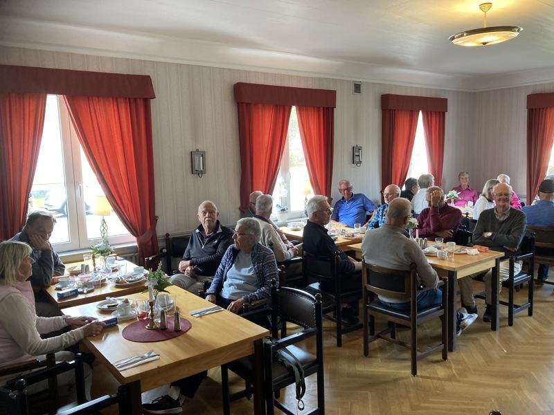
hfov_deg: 63.4
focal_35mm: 28
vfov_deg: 49.7
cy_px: 208
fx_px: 448
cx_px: 277
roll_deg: +0.8
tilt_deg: -5.7
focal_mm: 3.99
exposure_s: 1/50
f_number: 1.8
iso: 160
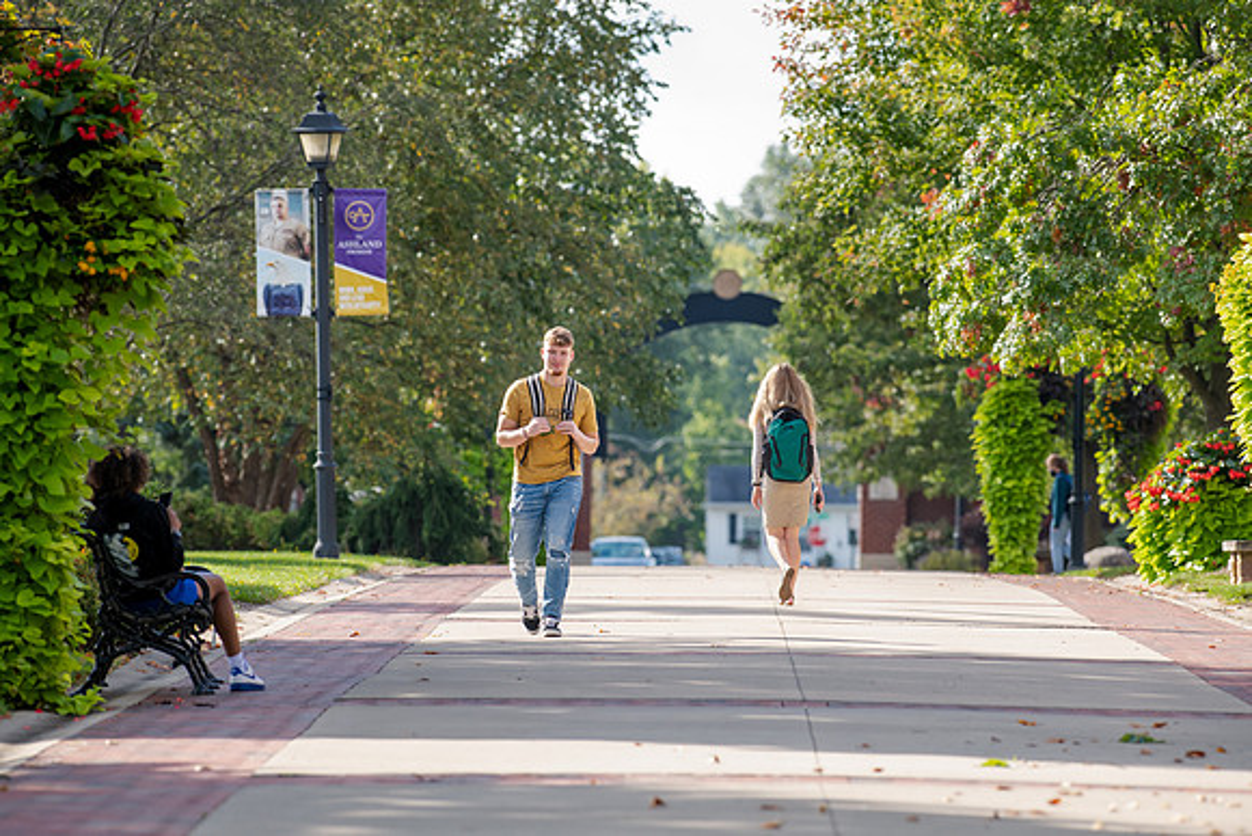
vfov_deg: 4.6
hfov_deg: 6.9
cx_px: 626
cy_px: 418
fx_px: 10435
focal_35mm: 300
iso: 320
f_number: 6.3
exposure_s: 1/400
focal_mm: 300
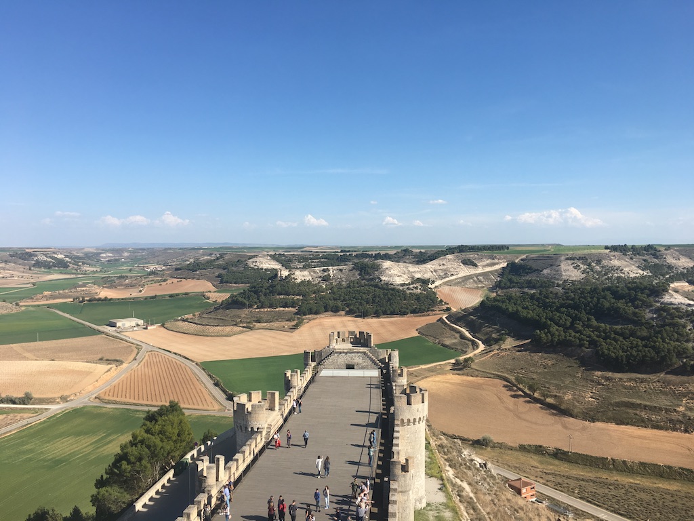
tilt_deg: -0.7
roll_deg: +0.7
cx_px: 347
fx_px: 581
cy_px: 260
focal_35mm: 29
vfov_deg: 48.2
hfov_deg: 61.7
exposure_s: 1/1374
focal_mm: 4.15
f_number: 2.2
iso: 25
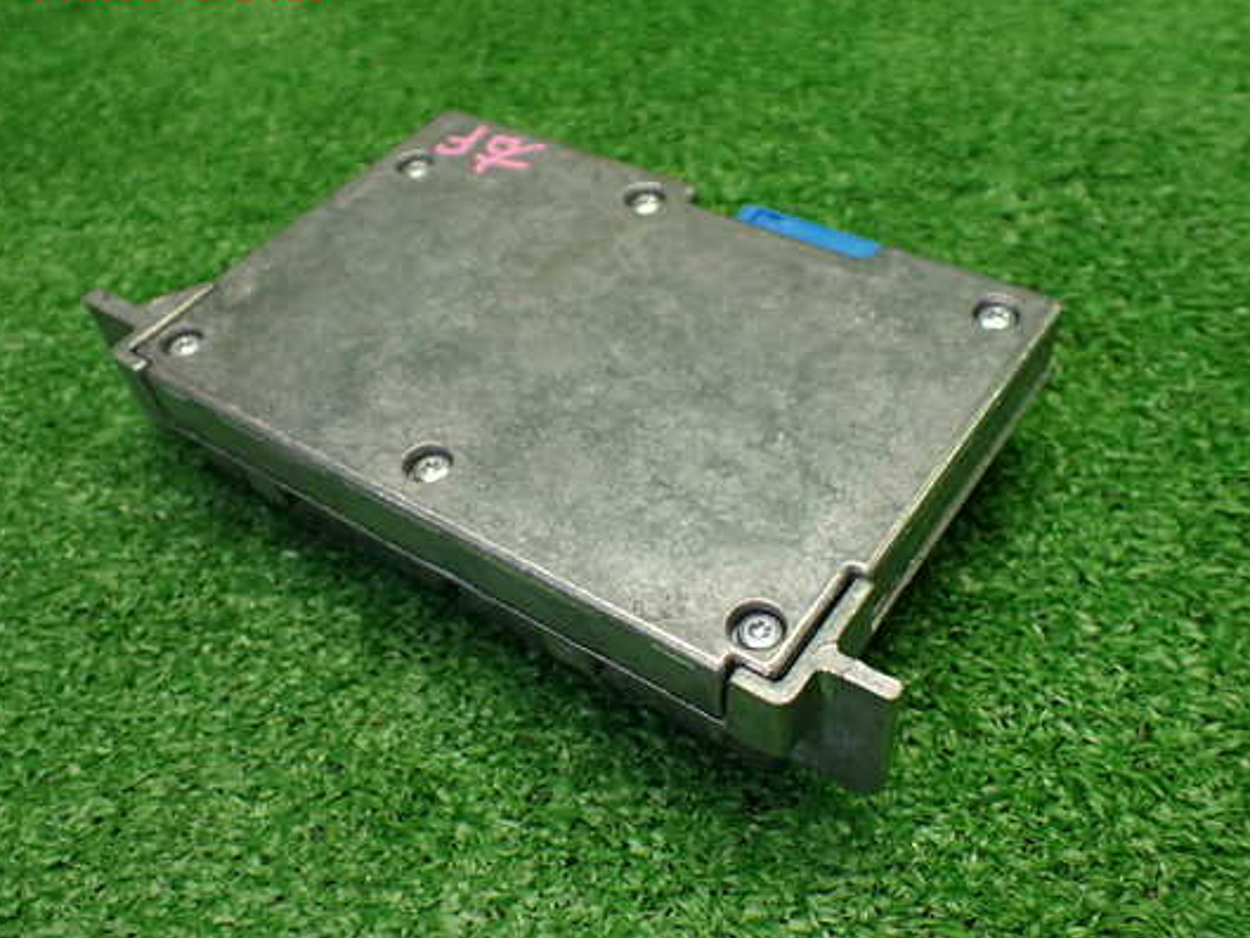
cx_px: 600
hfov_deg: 53.9
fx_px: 1228
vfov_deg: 41.8
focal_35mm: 34
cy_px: 487
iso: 400
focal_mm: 5.4
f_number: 2.3
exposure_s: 1/125
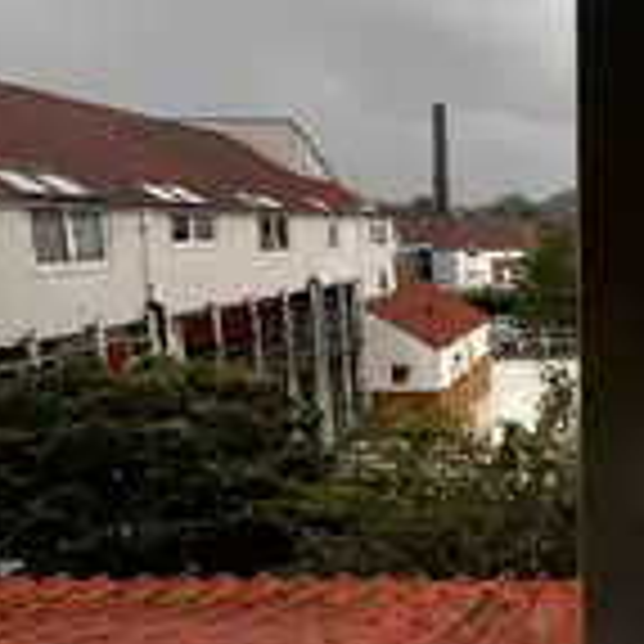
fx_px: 631
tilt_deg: -8.4
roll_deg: -0.5
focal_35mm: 30
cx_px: 660
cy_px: 338
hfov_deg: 44.8
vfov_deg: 54.0
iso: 32
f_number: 1.8
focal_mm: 1.57
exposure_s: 1/111
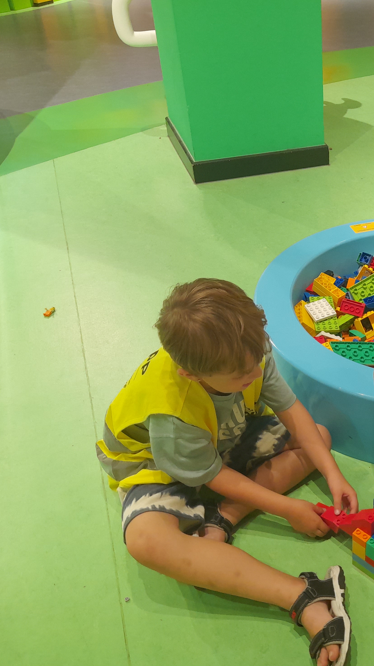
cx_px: 372
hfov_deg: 29.9
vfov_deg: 54.0
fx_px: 652
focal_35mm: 37
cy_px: 327
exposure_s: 1/50
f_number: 2
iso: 160
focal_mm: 4.6
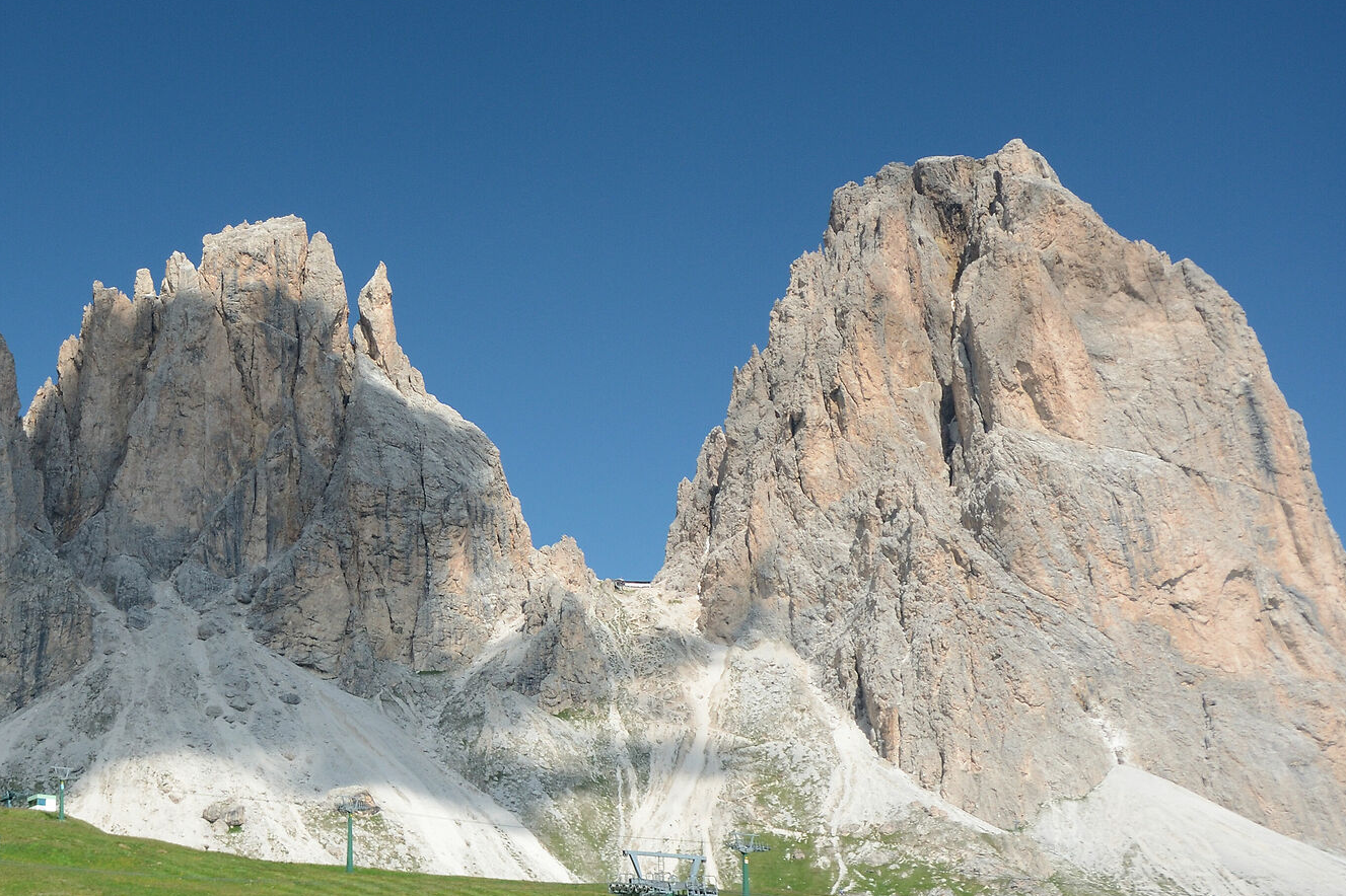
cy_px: 320
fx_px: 2430
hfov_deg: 30.1
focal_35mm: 65
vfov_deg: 20.9
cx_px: 233
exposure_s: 1/100
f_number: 7.1
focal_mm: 24
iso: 200
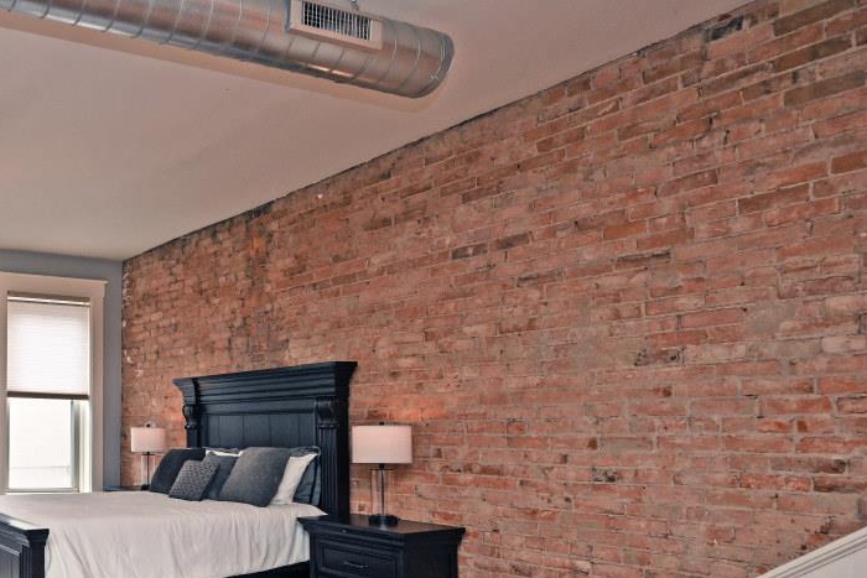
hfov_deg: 48.3
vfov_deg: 42.5
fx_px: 723
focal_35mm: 30
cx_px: -40
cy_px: 421
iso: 200
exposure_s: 1/60
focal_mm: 14
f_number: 4
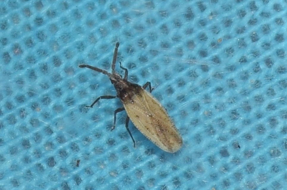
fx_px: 1671
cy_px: 95
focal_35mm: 210
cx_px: 144
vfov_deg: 6.5
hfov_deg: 9.8
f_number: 9
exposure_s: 1/160
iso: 100
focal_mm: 140
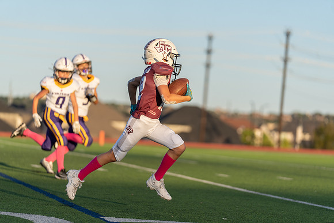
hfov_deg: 13.2
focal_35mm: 155
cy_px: 112
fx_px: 1438
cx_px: 167
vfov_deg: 8.9
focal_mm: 155
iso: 250
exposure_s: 1/2000
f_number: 2.8
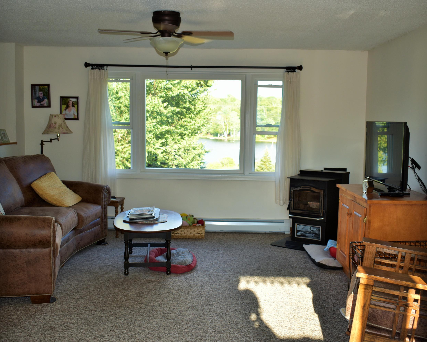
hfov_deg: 44.8
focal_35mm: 41
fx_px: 518
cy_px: 170
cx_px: 208
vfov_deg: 36.5
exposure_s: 1/80
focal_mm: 24
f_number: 3.8
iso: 100
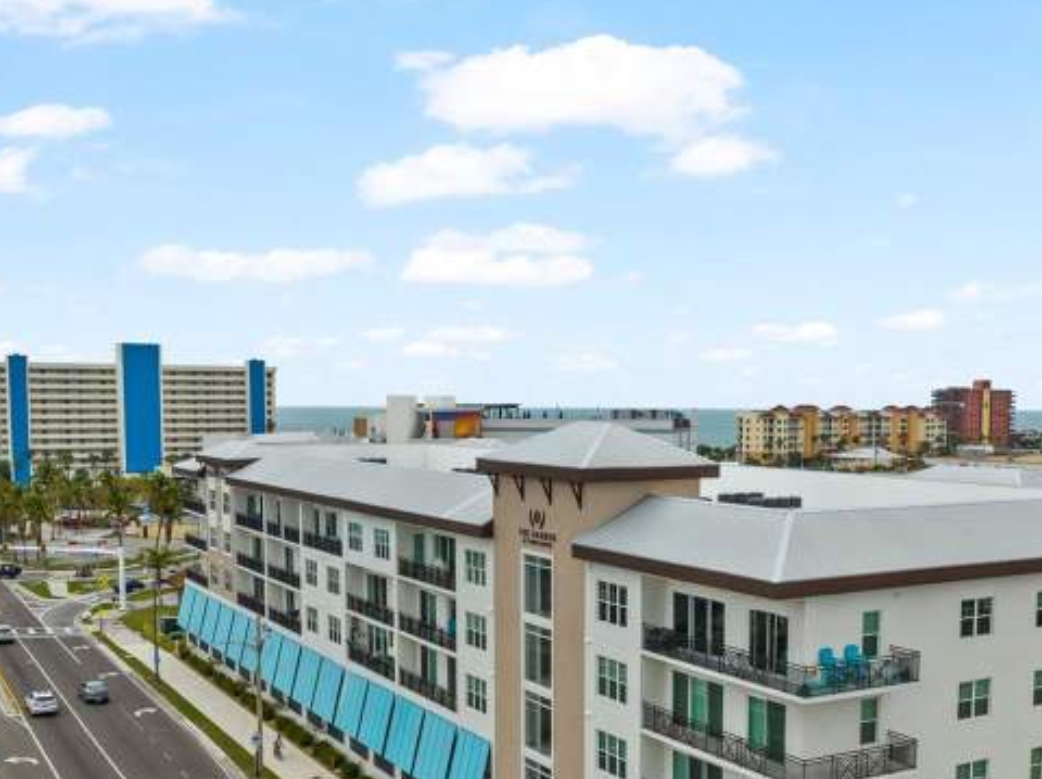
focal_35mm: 40
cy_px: 529
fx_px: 1203
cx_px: 630
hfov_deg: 46.6
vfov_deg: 35.5
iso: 100
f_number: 2.8
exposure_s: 1/3200
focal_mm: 12.29
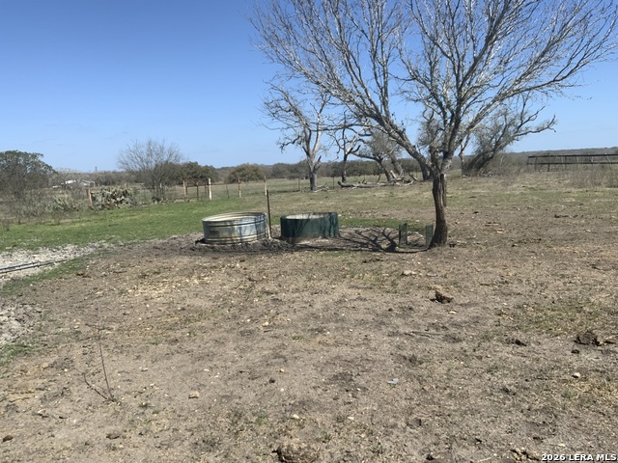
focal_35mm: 29
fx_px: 518
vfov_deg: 48.2
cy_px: 232
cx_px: 309
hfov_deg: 61.7
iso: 16
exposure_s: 1/1250
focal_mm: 3
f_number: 1.8
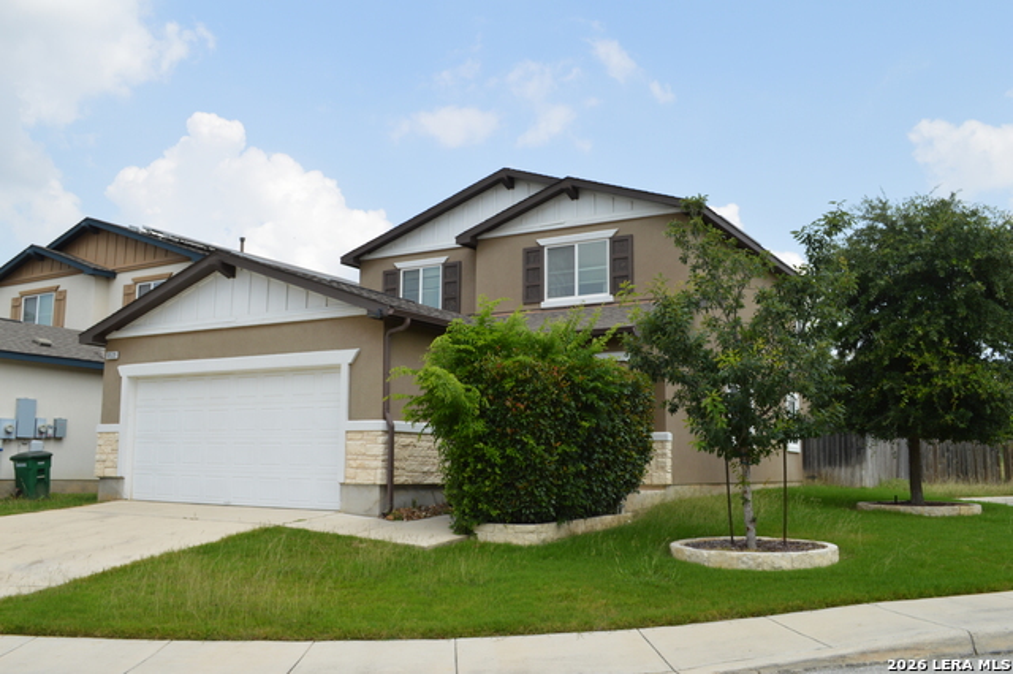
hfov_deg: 57.2
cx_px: 506
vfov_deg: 39.9
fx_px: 928
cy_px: 337
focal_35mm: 33
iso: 100
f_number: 9
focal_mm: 22
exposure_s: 1/200
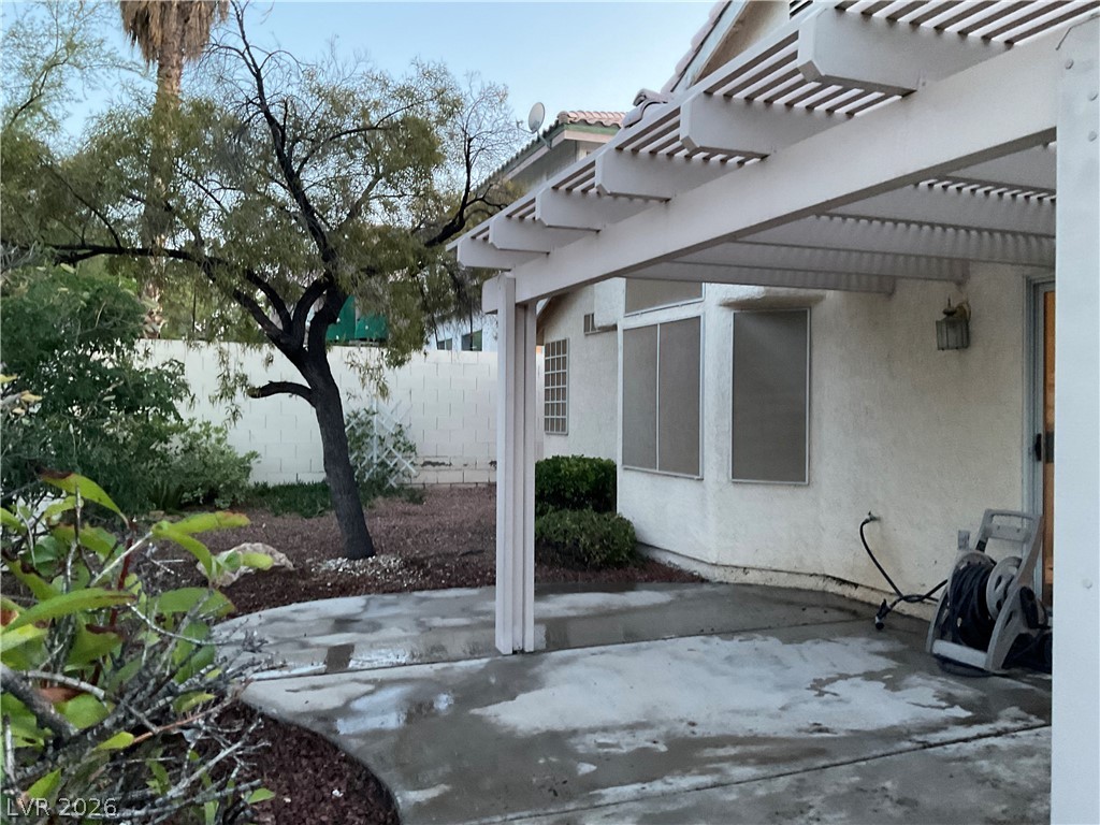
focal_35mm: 29
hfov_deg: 61.7
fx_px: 922
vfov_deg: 48.2
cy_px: 412
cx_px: 550
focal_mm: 3
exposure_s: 1/40
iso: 250
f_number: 1.8
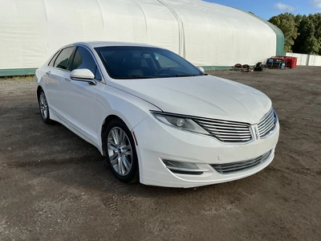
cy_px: 120
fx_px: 260
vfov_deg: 49.7
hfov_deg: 63.4
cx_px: 160
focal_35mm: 28
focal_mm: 3
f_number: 1.8
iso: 25
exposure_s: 1/1786
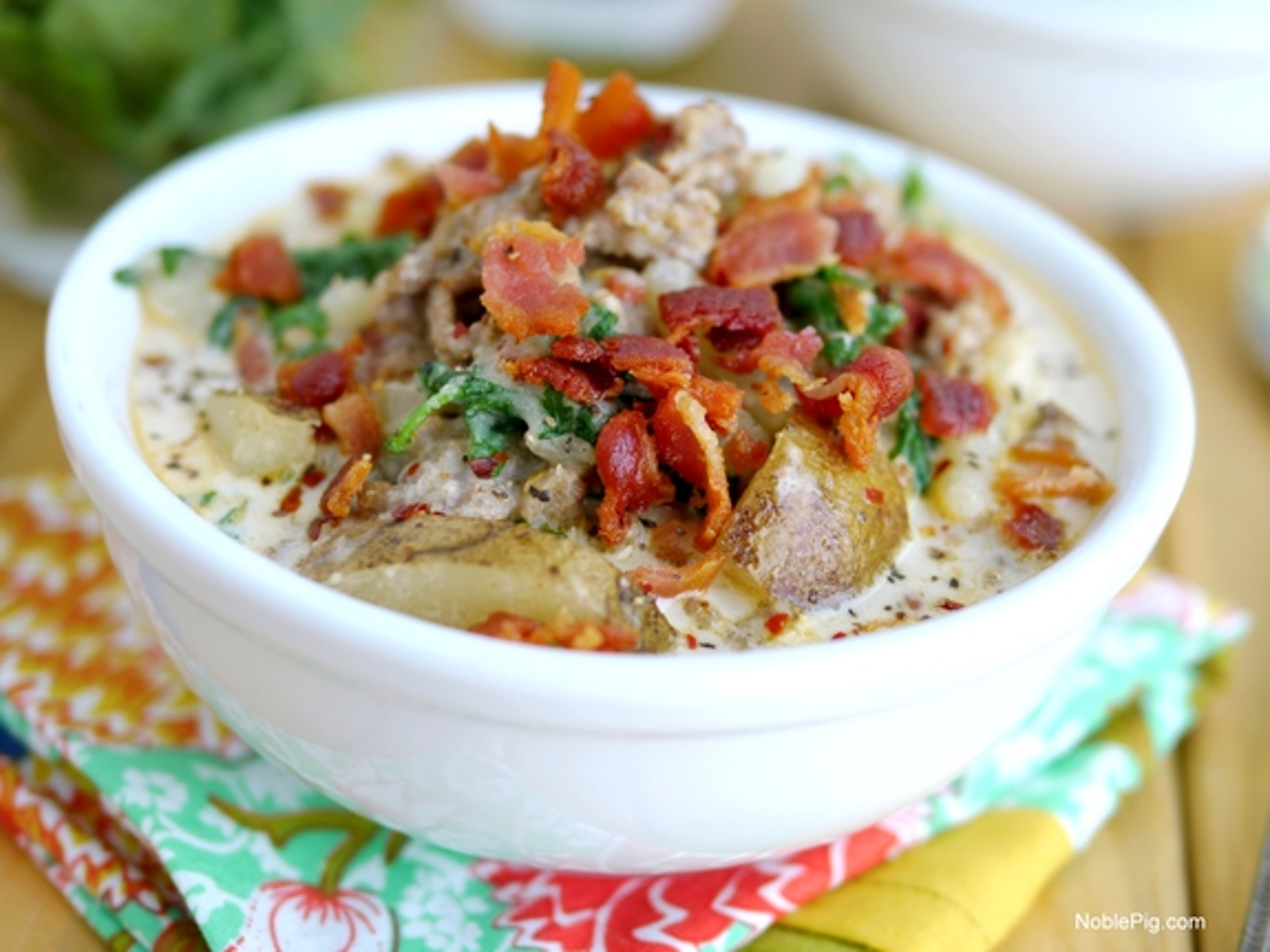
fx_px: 1834
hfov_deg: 38.2
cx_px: 635
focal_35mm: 50
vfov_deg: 29.1
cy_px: 476
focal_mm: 25
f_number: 2
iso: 100
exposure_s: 1/250
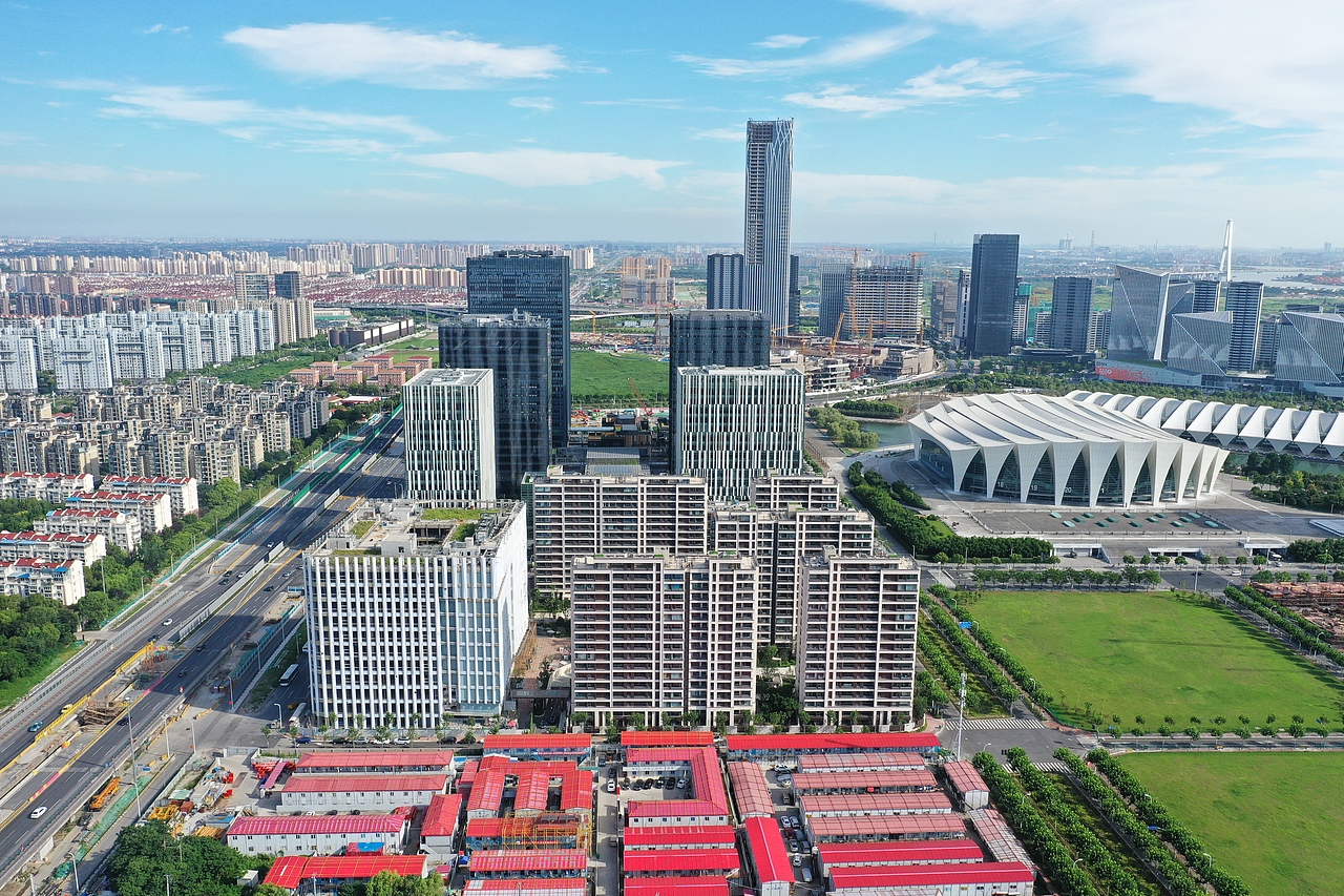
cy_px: 448
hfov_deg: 65.5
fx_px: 1045
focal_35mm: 28
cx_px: 672
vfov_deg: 46.4
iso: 100
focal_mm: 10.26
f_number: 5.6
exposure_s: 1/320
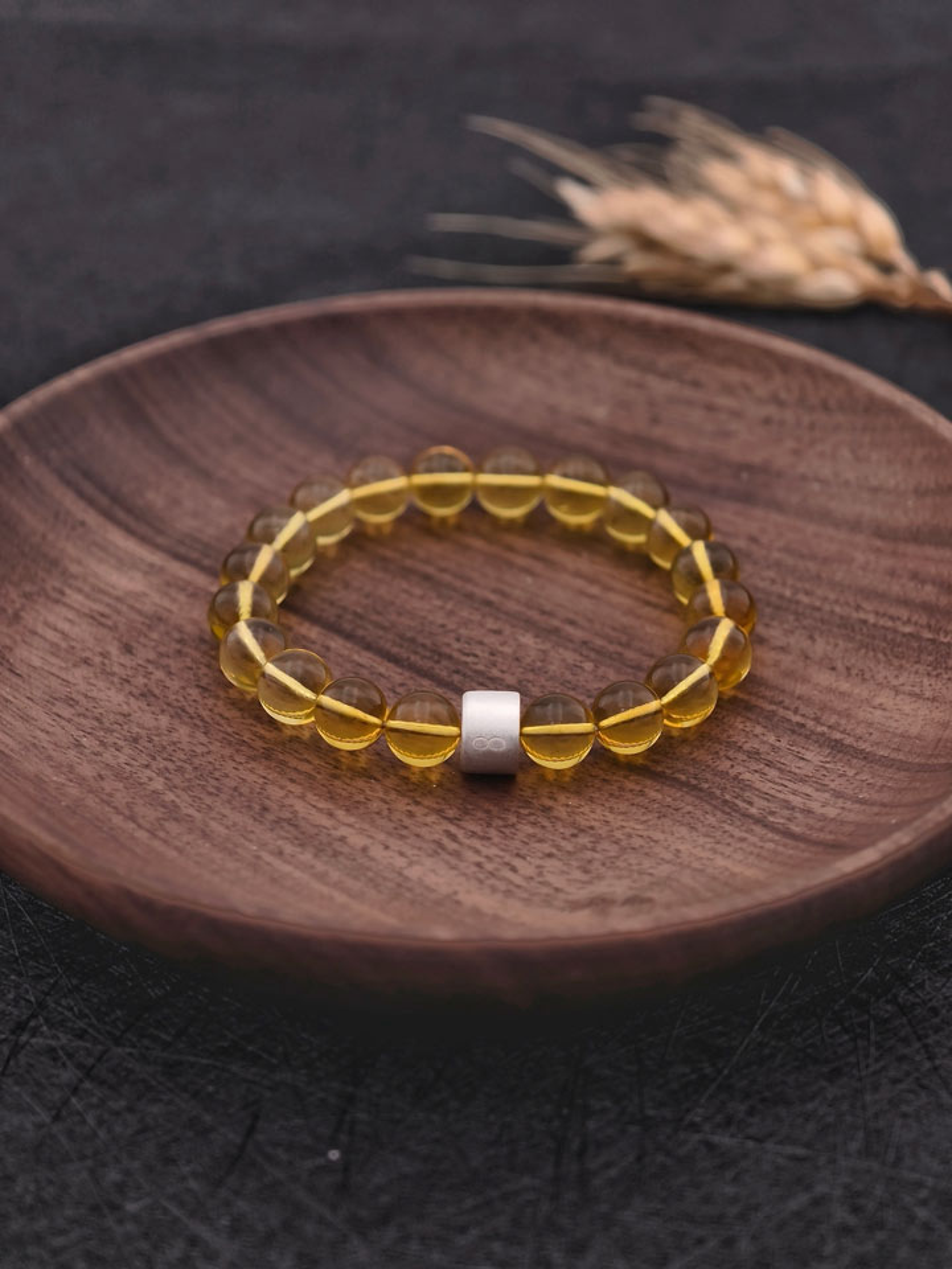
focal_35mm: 85
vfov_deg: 23.0
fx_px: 3117
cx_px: 476
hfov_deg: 17.4
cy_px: 634
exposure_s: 1/400
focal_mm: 22.48
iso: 200
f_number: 2.67
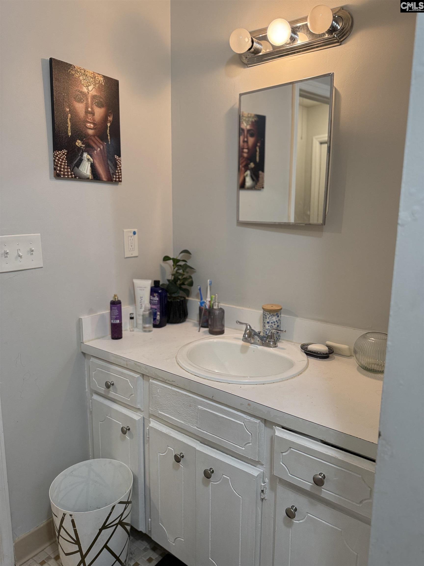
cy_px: 283
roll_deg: -0.6
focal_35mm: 24
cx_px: 212
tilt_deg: -9.3
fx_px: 392
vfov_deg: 71.6
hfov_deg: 56.8
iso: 250
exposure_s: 1/120
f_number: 1.78
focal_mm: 6.76
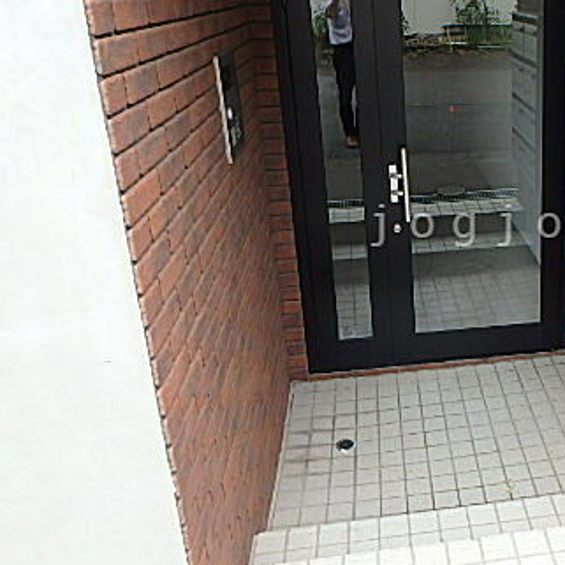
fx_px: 683
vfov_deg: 44.7
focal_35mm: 37
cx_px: 491
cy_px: 225
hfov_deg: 41.9
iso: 125
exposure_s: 1/100
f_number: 3.5
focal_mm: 3.7
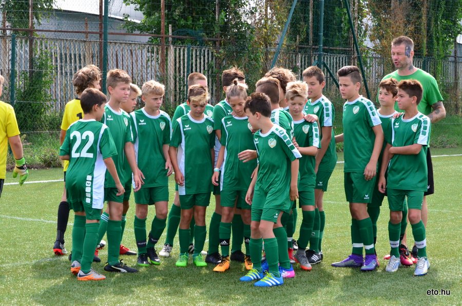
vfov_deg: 13.0
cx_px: 231
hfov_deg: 19.5
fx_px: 1345
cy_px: 153
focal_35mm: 105
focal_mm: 70
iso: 2500
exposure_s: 1/1250
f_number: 9
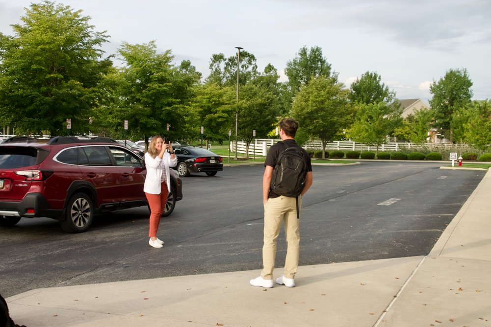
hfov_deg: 43.6
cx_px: 244
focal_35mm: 45
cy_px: 162
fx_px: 614
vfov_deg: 29.9
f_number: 3.5
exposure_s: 1/250
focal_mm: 16.31
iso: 100
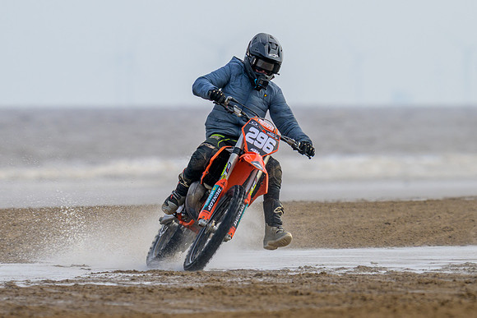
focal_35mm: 1029
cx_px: 238
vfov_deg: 1.3
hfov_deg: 2.0
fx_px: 13632
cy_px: 136
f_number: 8
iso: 320
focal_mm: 600
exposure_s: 1/640
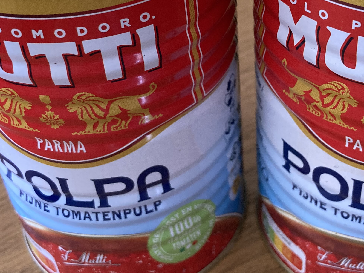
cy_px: 69
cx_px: 230
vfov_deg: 25.0
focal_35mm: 58
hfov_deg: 33.1
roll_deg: +4.6
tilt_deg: -39.1
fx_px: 610
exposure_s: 1/60
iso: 200
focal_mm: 3.99
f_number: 1.8
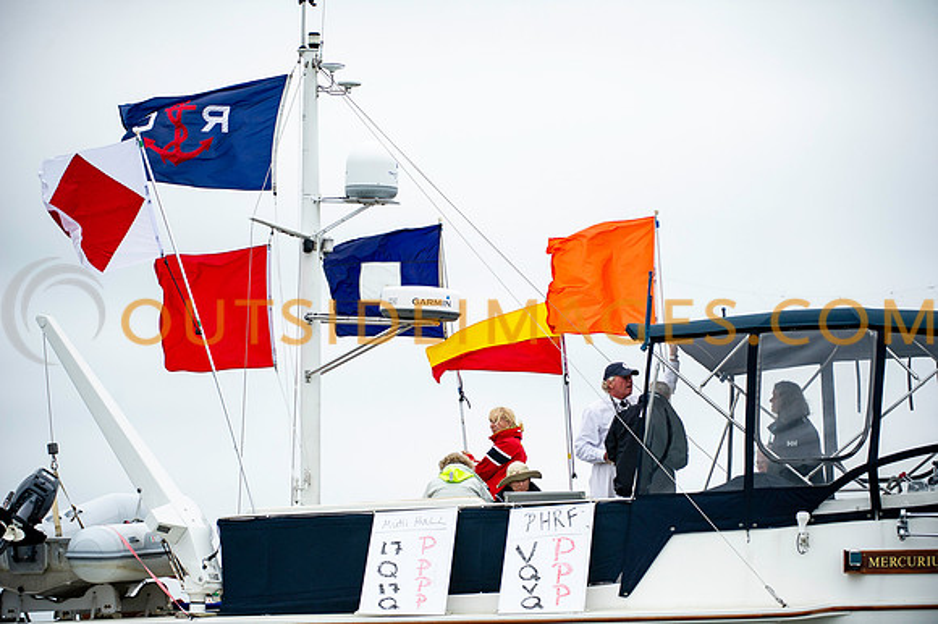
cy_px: 312
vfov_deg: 6.9
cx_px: 469
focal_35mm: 200
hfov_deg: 10.3
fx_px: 5208
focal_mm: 200
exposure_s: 1/2500
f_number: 4
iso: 500
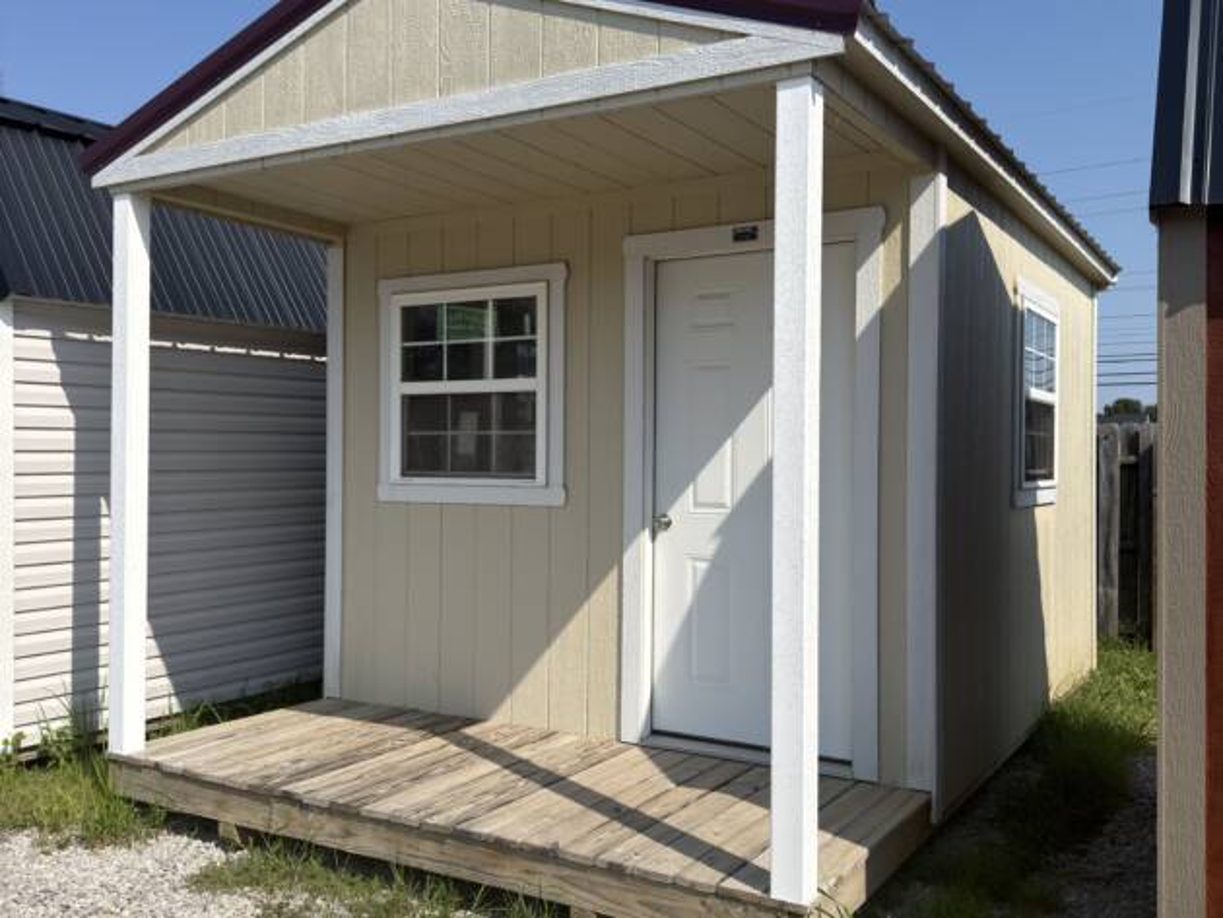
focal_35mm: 24
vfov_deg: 56.8
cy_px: 459
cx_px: 612
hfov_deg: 71.6
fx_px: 848
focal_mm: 6.76
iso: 64
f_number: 1.78
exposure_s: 1/6173
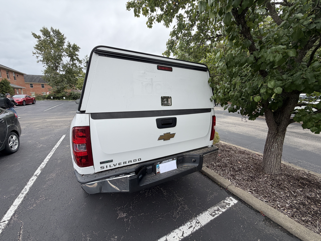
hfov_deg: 102.1
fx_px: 130
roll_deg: +0.1
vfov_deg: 85.7
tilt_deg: -11.7
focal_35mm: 14
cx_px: 160
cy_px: 120
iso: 50
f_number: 2.2
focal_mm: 2.22
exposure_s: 1/502
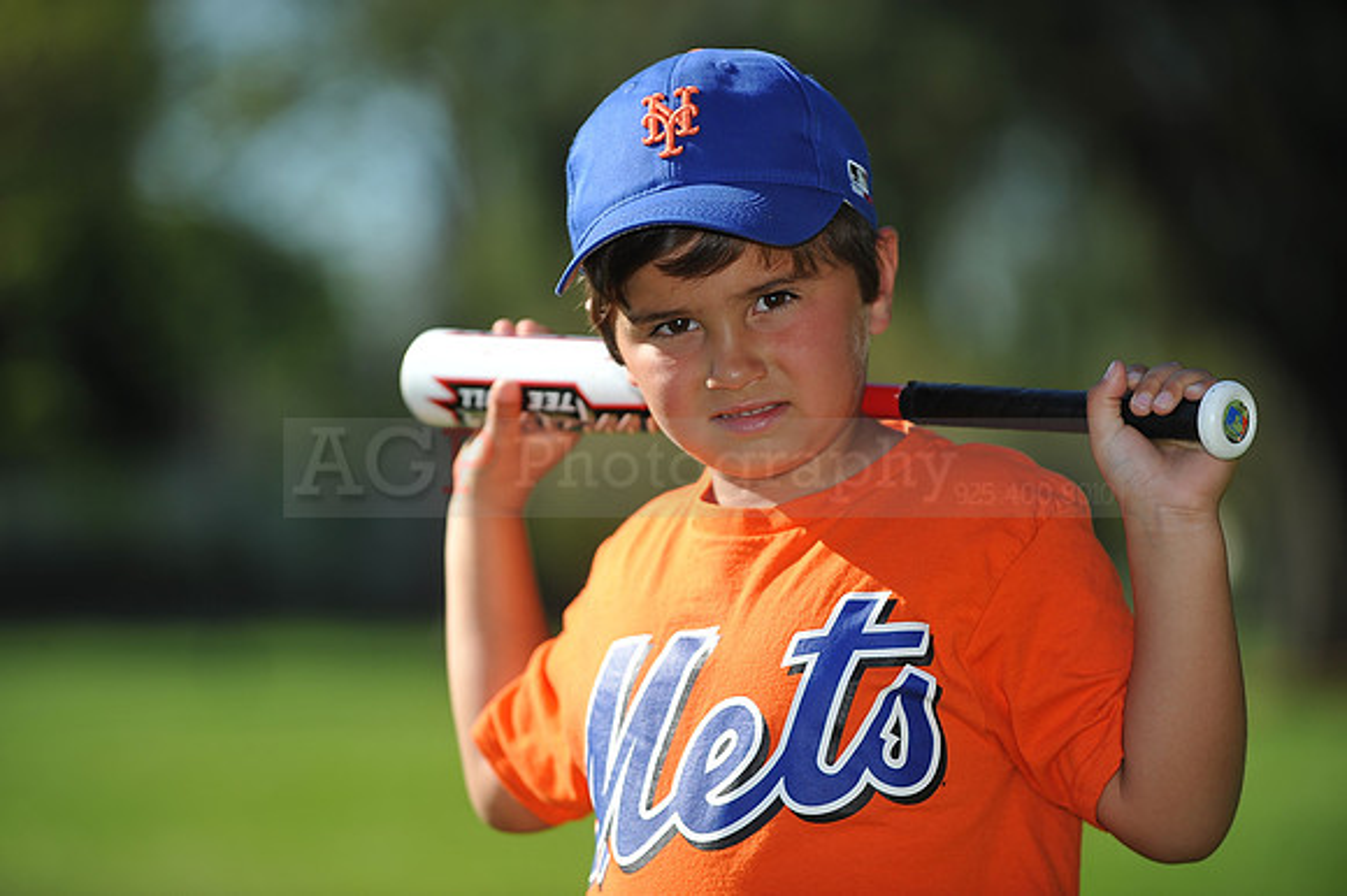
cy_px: 448
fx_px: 6170
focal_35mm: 165
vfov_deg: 8.3
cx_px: 674
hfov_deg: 12.5
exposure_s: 1/1600
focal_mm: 165
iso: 200
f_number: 4
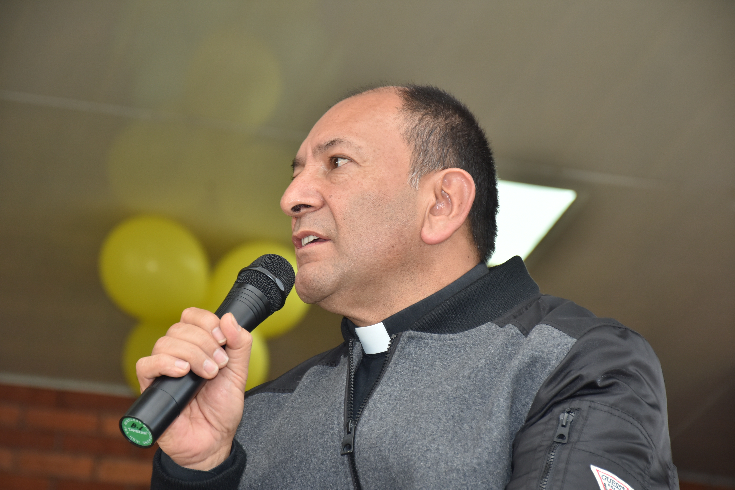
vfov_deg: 8.2
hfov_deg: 12.2
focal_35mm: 168
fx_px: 3431
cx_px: 368
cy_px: 245
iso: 180
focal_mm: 112
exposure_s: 1/80
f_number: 7.1
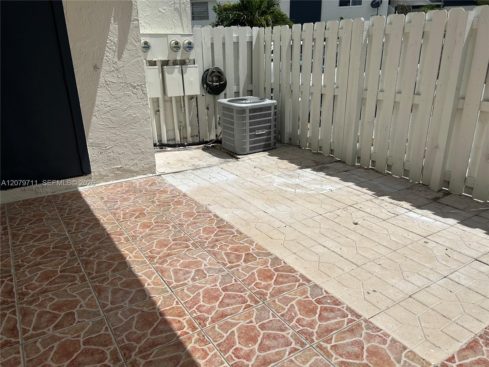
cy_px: 184
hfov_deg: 67.3
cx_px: 244
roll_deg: +2.0
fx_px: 367
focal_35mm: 26
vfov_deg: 53.1
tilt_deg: -19.4
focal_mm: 5.7
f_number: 1.5
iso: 50
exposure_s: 1/12658
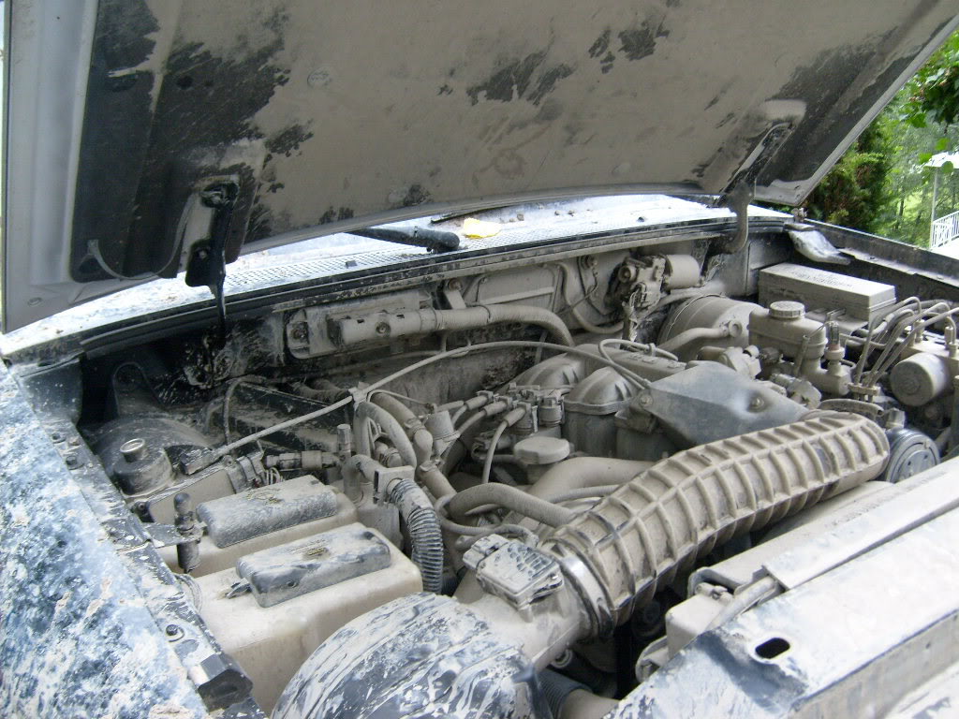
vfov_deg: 40.7
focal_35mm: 35
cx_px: 480
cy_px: 360
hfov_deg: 52.6
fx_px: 970
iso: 80
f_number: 2.8
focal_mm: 5.8
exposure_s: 1/60
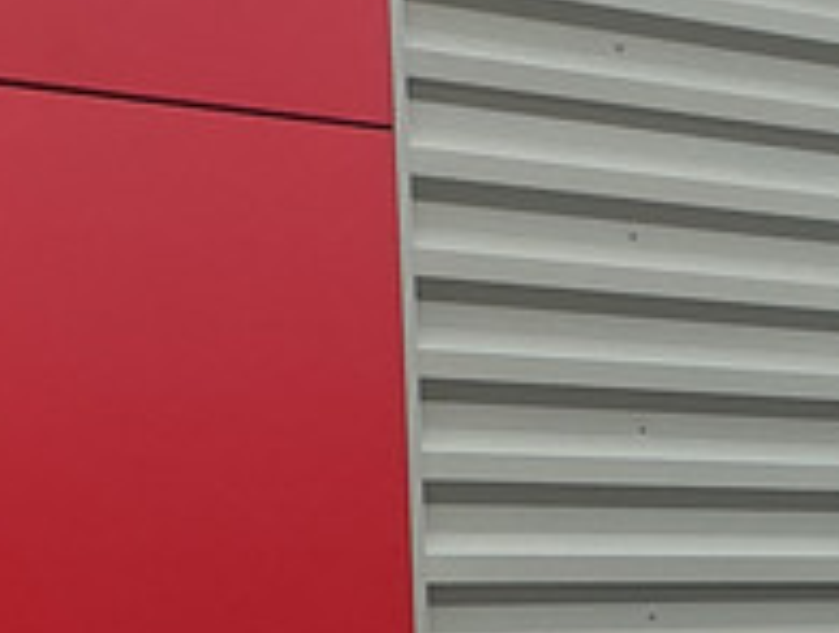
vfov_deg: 9.8
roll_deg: +3.0
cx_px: 1282
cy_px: 448
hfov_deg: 12.3
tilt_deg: +4.2
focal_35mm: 152
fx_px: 3691
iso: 25
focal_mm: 3
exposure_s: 1/1984
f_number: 1.8
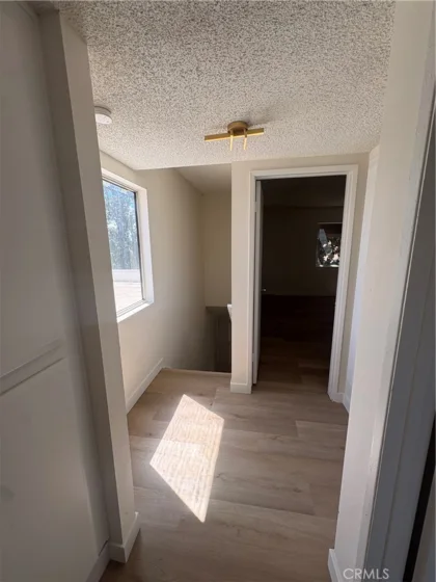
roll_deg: +0.1
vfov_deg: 102.1
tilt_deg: -9.9
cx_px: 218
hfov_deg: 85.7
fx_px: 235
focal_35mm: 14
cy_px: 291
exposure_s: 1/488
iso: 64
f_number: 2.2
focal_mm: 2.22
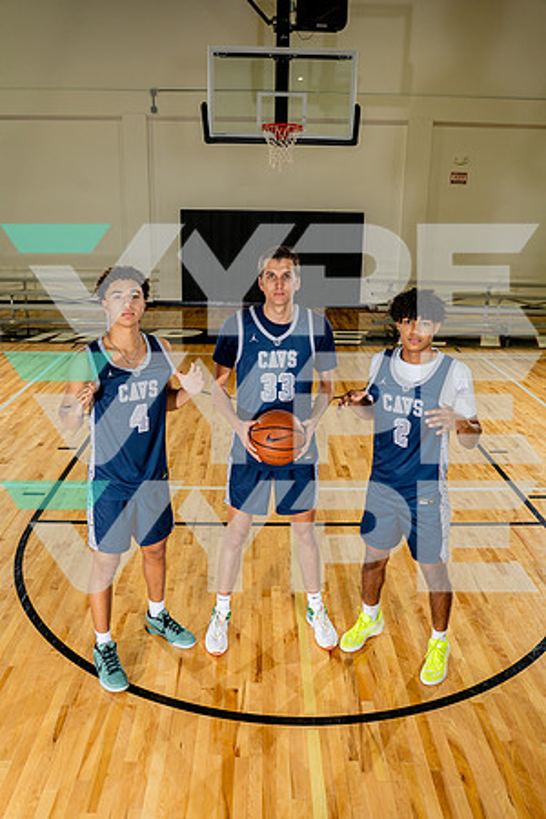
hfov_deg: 45.0
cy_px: 410
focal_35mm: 29
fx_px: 660
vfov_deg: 63.7
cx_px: 273
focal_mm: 29
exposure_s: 1/250
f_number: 5.6
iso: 500
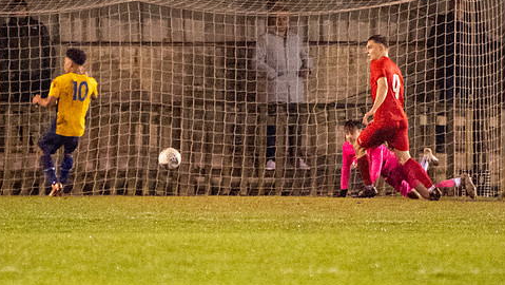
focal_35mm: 751
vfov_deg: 1.6
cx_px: 305
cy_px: 212
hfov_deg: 2.9
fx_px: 10061
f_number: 2.8
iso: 8000
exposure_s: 1/1250
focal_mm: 200
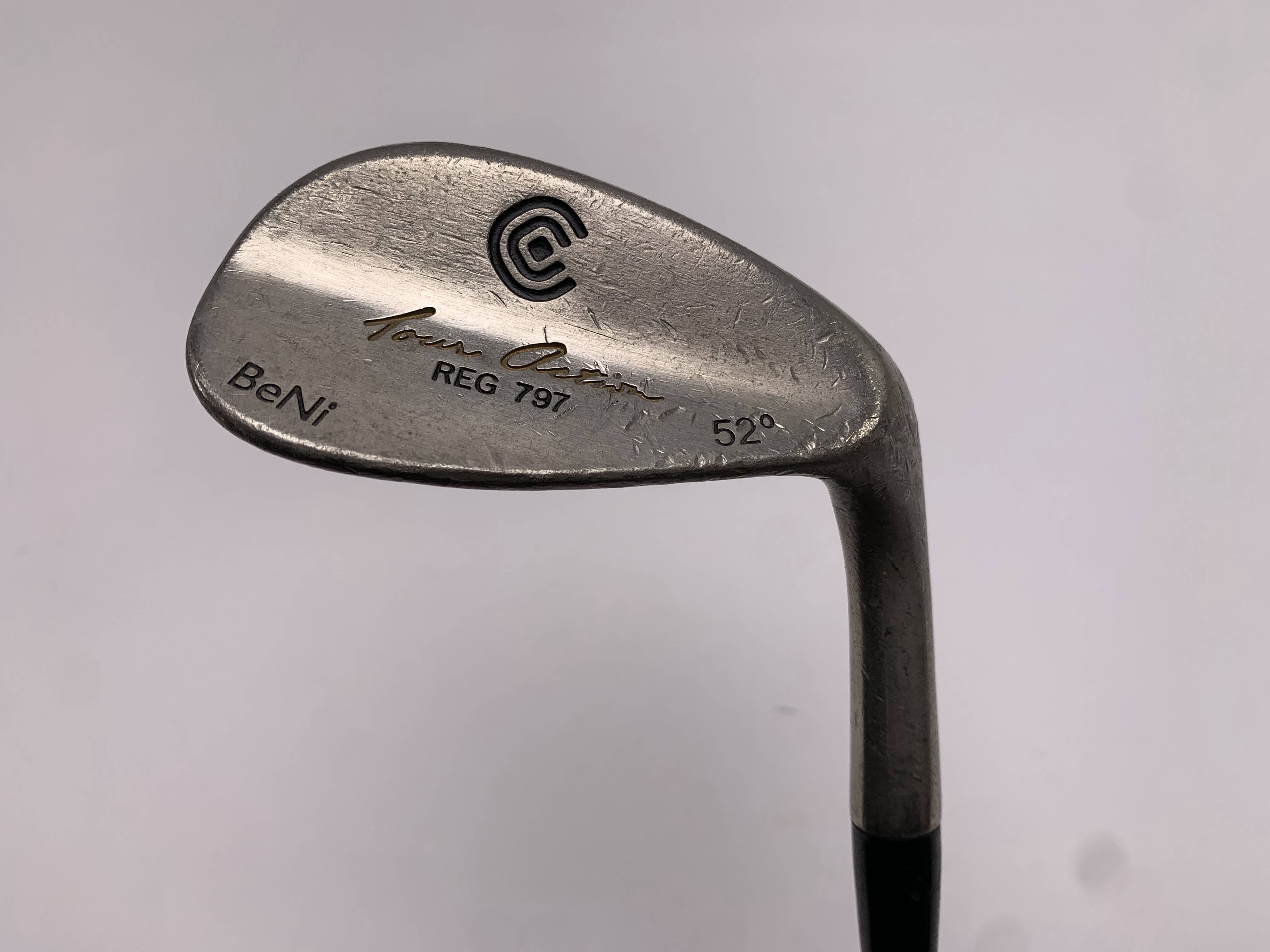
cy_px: 476
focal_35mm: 26
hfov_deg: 67.3
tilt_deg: -55.1
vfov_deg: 53.1
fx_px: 954
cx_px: 635
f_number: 1.8
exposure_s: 1/350
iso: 25
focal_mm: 4.25
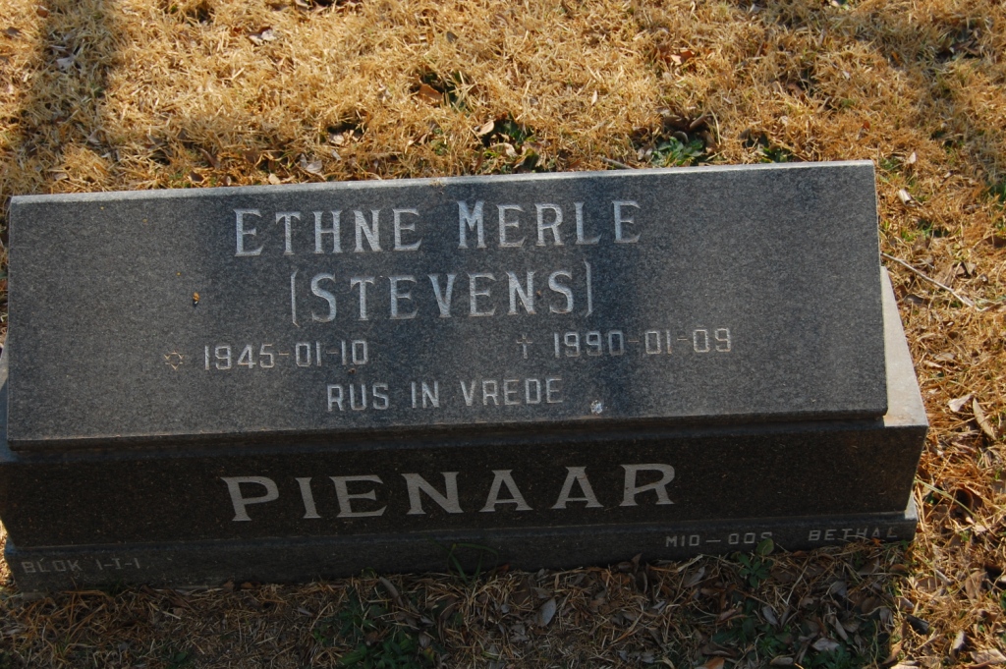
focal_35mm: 52
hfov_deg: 37.9
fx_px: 1466
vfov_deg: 25.7
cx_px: 503
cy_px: 334
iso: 400
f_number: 7.1
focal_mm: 35
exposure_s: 1/500
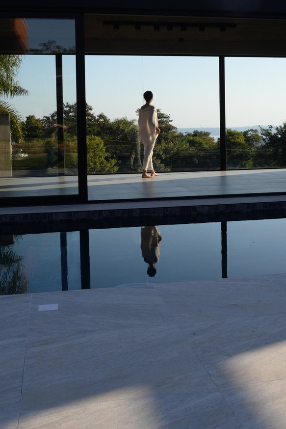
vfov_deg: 40.7
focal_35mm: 48
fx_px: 572
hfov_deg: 27.9
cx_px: 195
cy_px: 150
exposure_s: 1/200
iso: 400
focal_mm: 35
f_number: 14
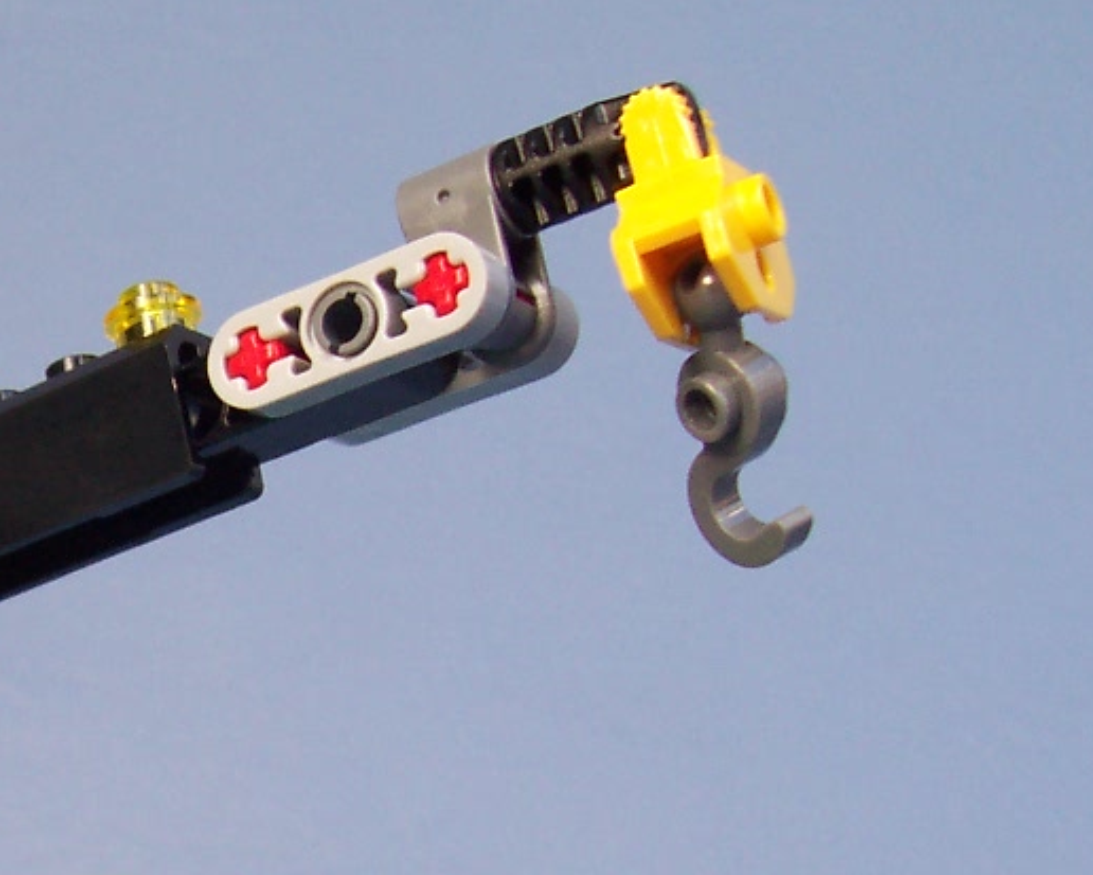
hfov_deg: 21.5
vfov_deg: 17.9
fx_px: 2718
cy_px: 847
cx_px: -121
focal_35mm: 84
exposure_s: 1/180
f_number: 2.8
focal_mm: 5.6
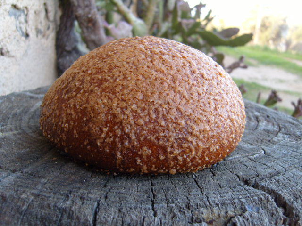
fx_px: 305
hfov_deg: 52.6
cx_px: 151
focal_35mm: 35
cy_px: 113
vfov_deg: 40.7
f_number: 2.8
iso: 80
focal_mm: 7.4
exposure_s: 1/90
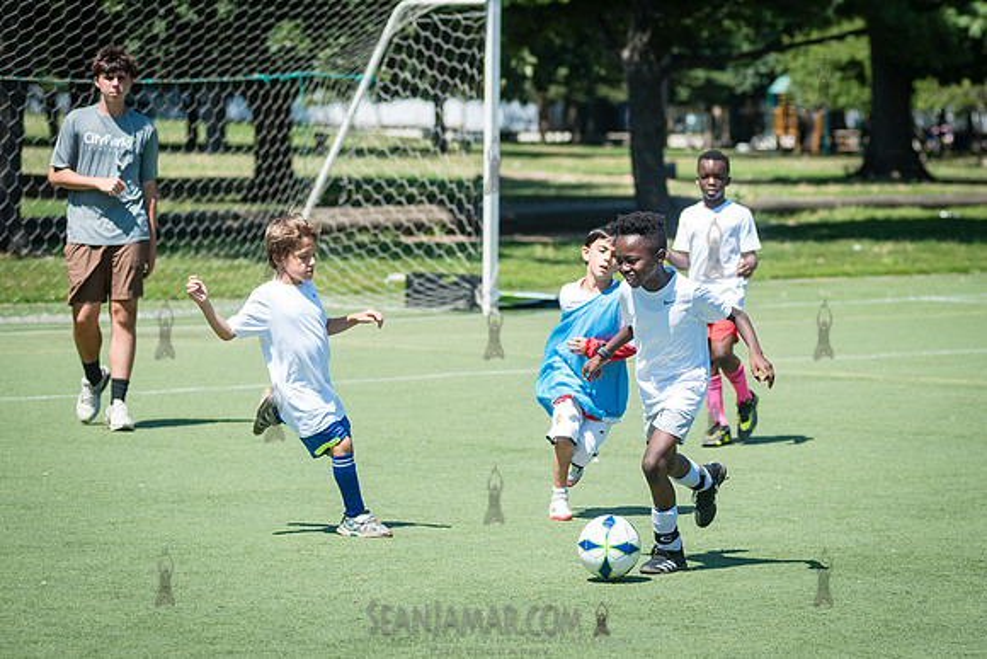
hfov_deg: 13.3
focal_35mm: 154
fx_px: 4231
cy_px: 367
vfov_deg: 8.9
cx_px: 653
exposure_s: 1/1000
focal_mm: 112
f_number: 4
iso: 200
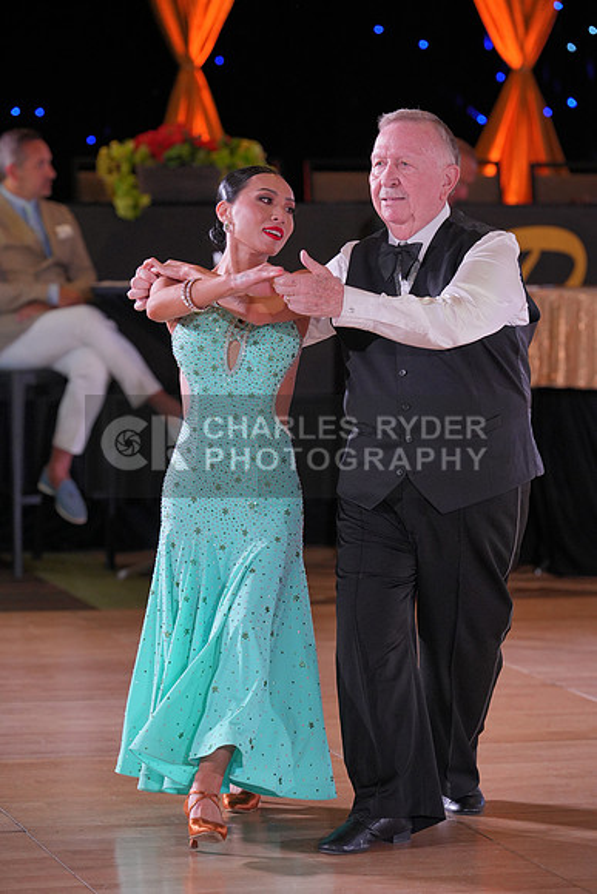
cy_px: 447
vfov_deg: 13.7
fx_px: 3729
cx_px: 298
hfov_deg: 9.2
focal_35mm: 150
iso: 2000
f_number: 4
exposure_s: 1/400
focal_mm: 150
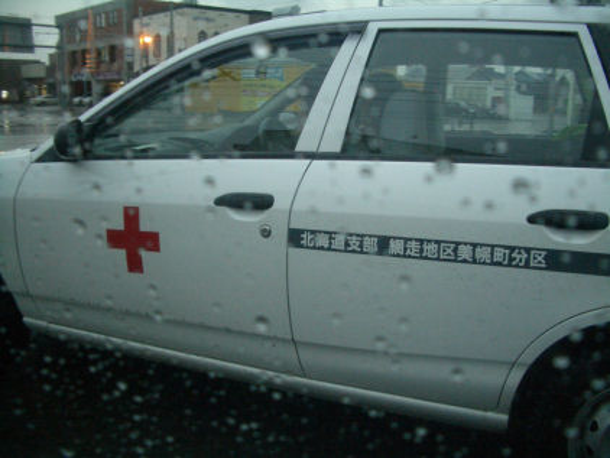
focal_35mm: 35
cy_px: 229
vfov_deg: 40.7
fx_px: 617
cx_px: 305
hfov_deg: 52.6
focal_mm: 5.8
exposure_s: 1/60
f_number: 2.6
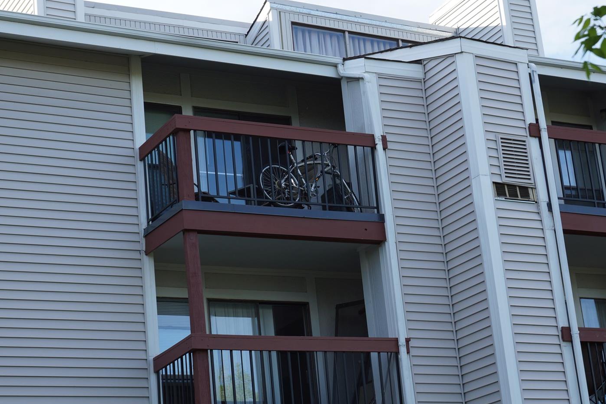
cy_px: 211
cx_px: 298
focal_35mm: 86
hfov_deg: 23.6
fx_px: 1448
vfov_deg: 15.9
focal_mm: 50
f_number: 4.5
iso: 100
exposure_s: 1/250
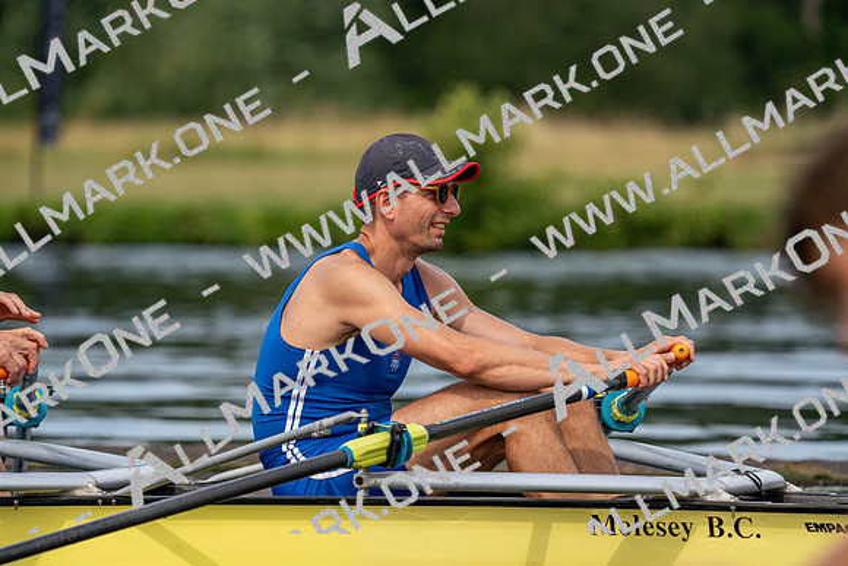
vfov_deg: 3.4
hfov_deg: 5.2
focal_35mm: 400
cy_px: 283
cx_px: 424
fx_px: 9424
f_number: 6.3
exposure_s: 1/1600
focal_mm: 400
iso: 400
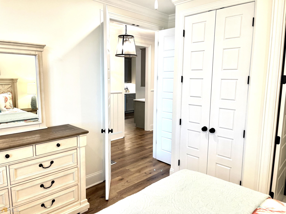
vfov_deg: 53.1
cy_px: 107
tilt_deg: -8.1
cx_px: 143
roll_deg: -0.4
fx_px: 215
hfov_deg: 67.3
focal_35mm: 26
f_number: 1.6
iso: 100
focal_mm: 5.1
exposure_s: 1/120
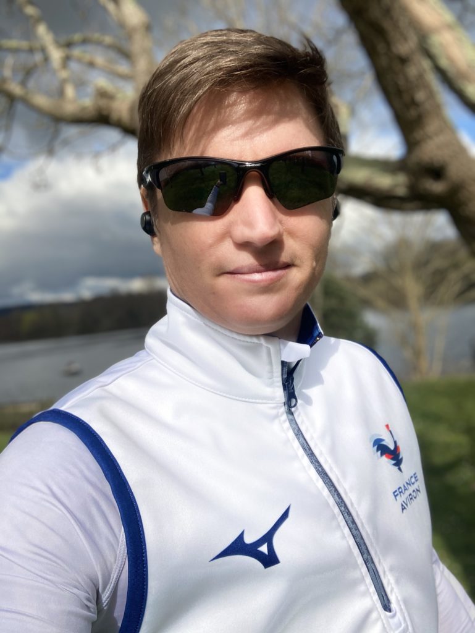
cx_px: 238
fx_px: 585
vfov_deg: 56.8
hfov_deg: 44.2
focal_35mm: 32
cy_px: 316
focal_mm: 2.87
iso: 20
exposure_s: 1/861
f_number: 2.2
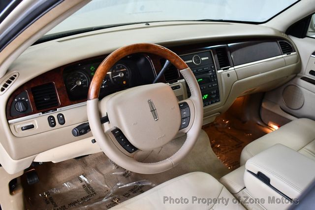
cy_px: 105
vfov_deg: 36.9
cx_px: 158
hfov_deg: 53.1
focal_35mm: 36
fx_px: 315
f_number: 3.5
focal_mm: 18
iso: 1400
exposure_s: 1/125
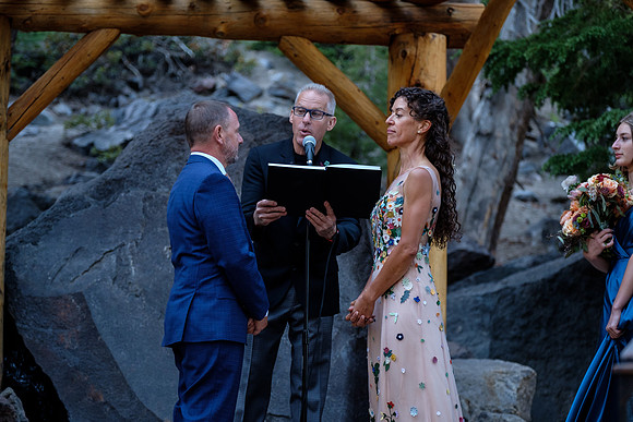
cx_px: 316
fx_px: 2128
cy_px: 211
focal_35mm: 121
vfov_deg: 11.3
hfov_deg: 16.9
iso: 640
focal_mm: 80.4
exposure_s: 1/125
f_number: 2.8
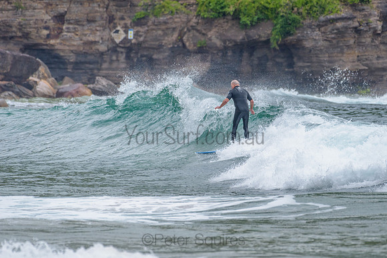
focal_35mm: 613
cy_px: 106
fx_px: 6592
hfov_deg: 3.4
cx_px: 237
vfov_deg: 2.2
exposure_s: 1/2000
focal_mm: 500
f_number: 5.6
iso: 280
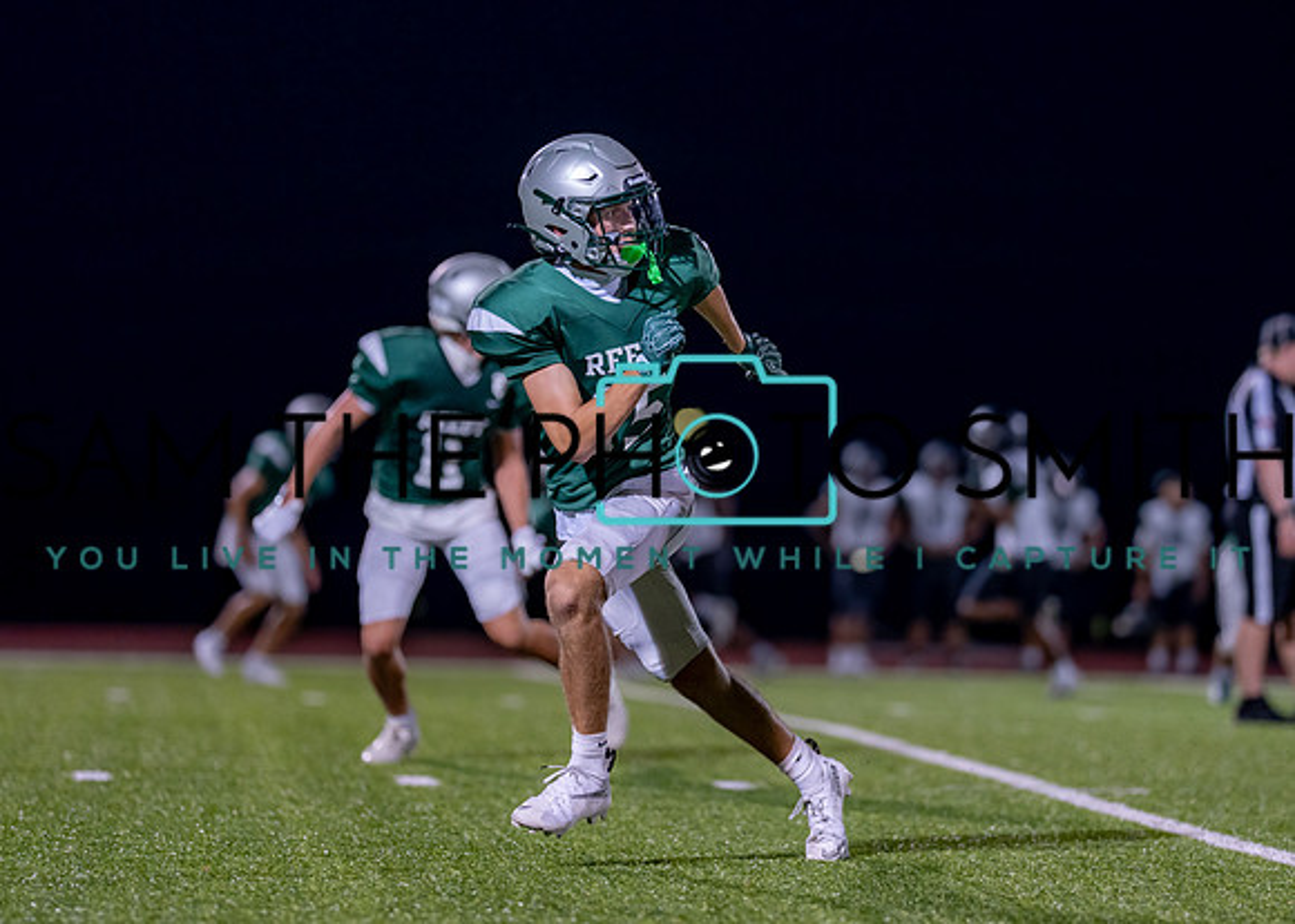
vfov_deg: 7.3
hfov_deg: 10.2
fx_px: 7238
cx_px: 723
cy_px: 433
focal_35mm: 197
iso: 1000
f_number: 1.8
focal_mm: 135
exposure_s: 1/1000
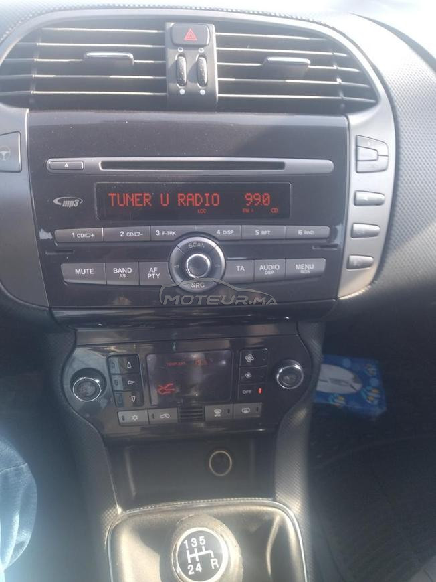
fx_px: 453
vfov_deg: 65.3
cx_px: 218
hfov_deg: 51.4
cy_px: 291
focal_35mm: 27
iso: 100
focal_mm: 4.74
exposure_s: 1/120
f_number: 1.79
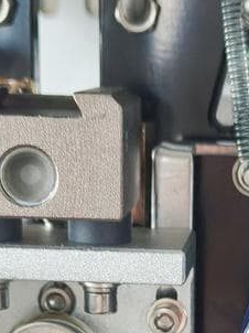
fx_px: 1172
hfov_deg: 11.9
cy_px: 439
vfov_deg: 15.4
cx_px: 286
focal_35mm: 122
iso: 1000
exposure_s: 1/20
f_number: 1.88
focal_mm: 5.56
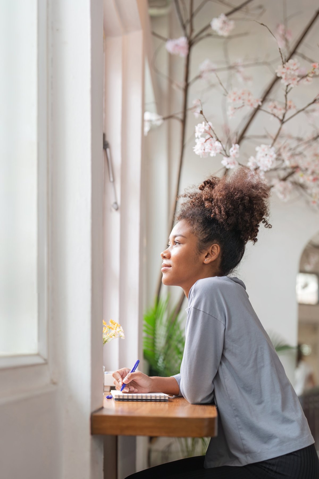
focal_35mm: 50
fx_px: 665
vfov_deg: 39.6
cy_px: 240
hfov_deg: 27.0
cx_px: 160
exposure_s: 1/100
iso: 100
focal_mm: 50
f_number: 1.8
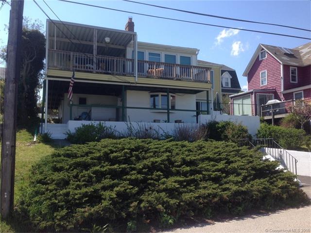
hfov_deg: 55.4
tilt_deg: +5.2
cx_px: 156
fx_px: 296
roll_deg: +0.7
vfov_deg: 42.9
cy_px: 116
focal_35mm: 33
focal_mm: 4.12
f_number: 2.4
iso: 50
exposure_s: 1/1004
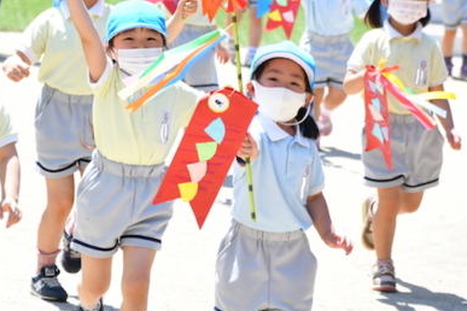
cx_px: 138
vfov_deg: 4.6
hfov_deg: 6.9
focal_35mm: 298
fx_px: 3865
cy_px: 106
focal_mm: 100
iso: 560
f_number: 5.6
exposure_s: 1/1000
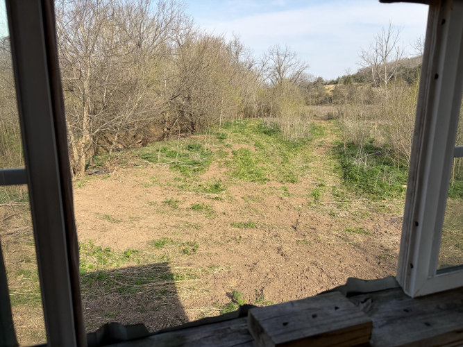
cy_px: 174
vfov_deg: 53.0
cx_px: 232
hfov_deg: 67.3
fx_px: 348
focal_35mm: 26
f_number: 1.6
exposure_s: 1/2075
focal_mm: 5.96
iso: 50
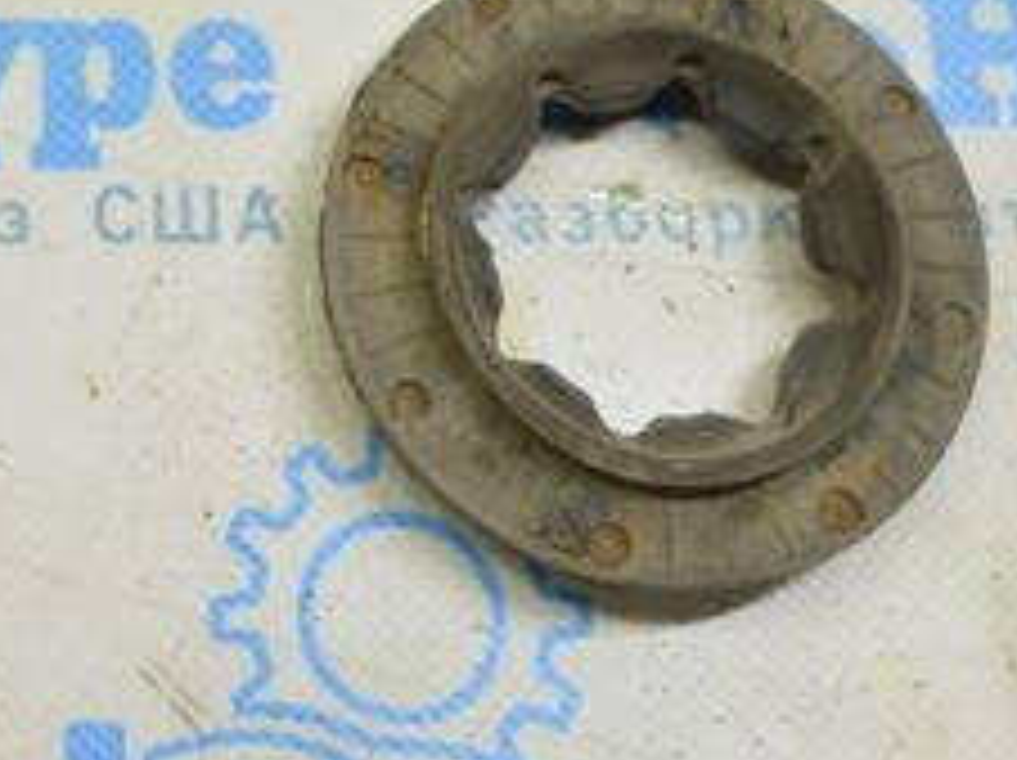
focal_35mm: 98
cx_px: 14
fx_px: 2876
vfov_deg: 14.7
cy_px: -79
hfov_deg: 19.5
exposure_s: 1/20
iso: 400
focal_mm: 24
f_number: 5.6
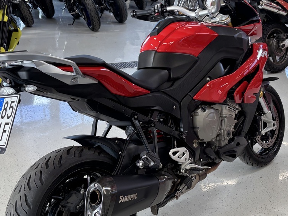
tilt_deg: -19.7
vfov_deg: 29.1
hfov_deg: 38.1
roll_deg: -0.9
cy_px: 110
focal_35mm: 50
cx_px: 159
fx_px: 416
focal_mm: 5.96
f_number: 1.6
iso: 64
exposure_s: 1/100
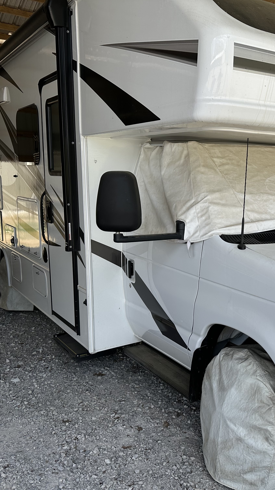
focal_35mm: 35
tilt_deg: -7.0
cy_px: 245
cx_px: 260
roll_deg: -0.7
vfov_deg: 56.6
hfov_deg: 31.7
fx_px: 454
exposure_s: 1/1072
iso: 80
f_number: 1.78
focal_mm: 6.86
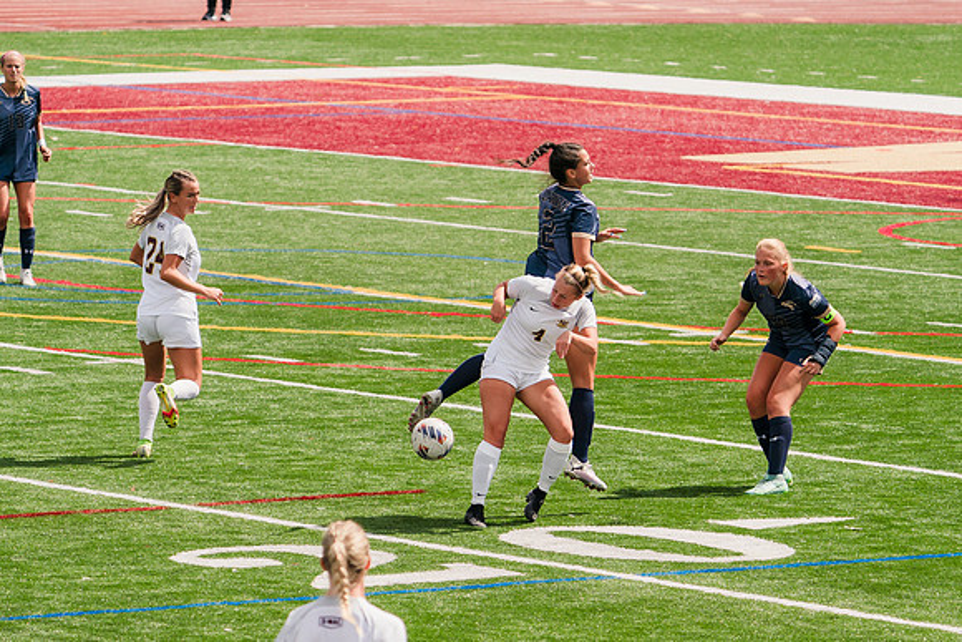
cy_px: 322
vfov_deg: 4.6
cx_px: 475
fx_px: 8018
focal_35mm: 300
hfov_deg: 6.9
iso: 320
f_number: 5.6
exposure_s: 1/1600
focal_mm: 200
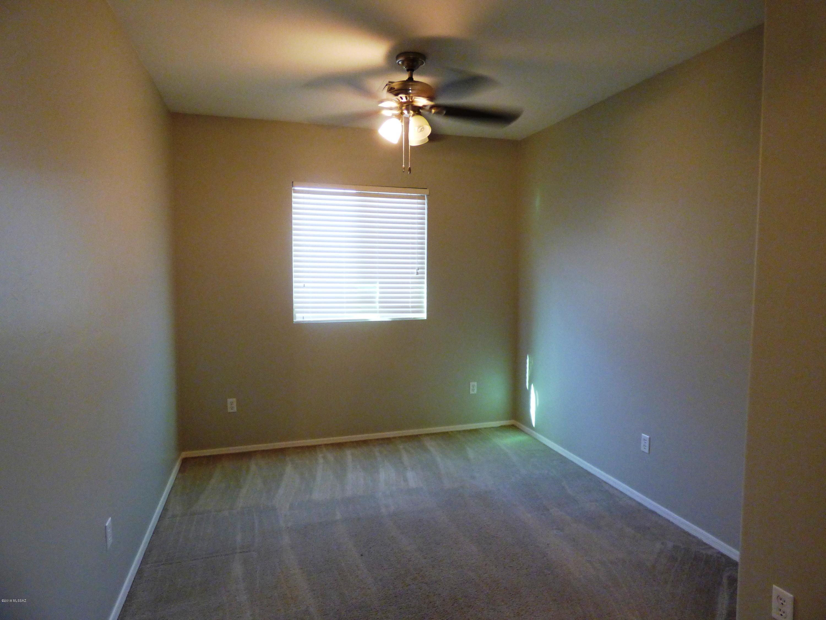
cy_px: 310
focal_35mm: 20
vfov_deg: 66.0
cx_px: 413
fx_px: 477
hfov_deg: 81.7
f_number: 2.8
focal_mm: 3.58
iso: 400
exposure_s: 1/40
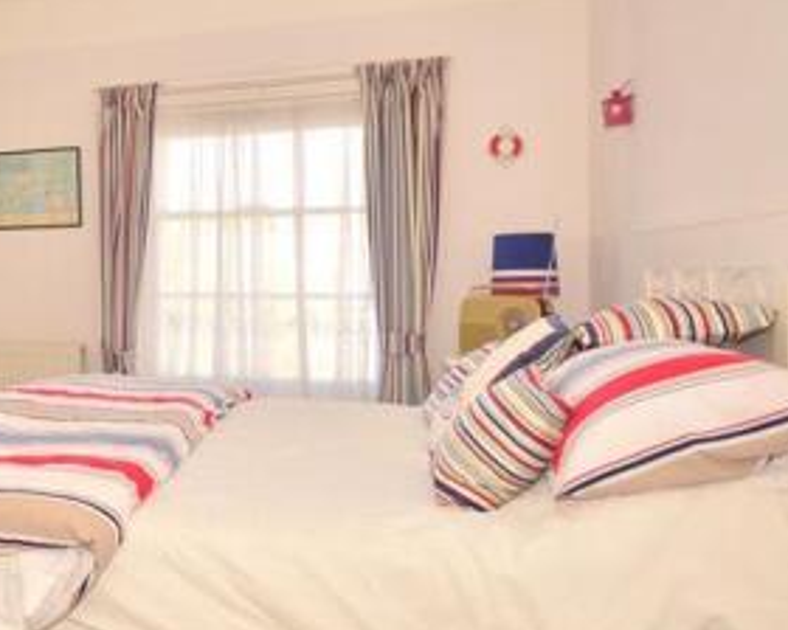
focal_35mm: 33
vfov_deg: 44.2
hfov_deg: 48.1
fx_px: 770
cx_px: 68
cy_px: 243
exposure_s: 1/125
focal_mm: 10
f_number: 5
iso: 200
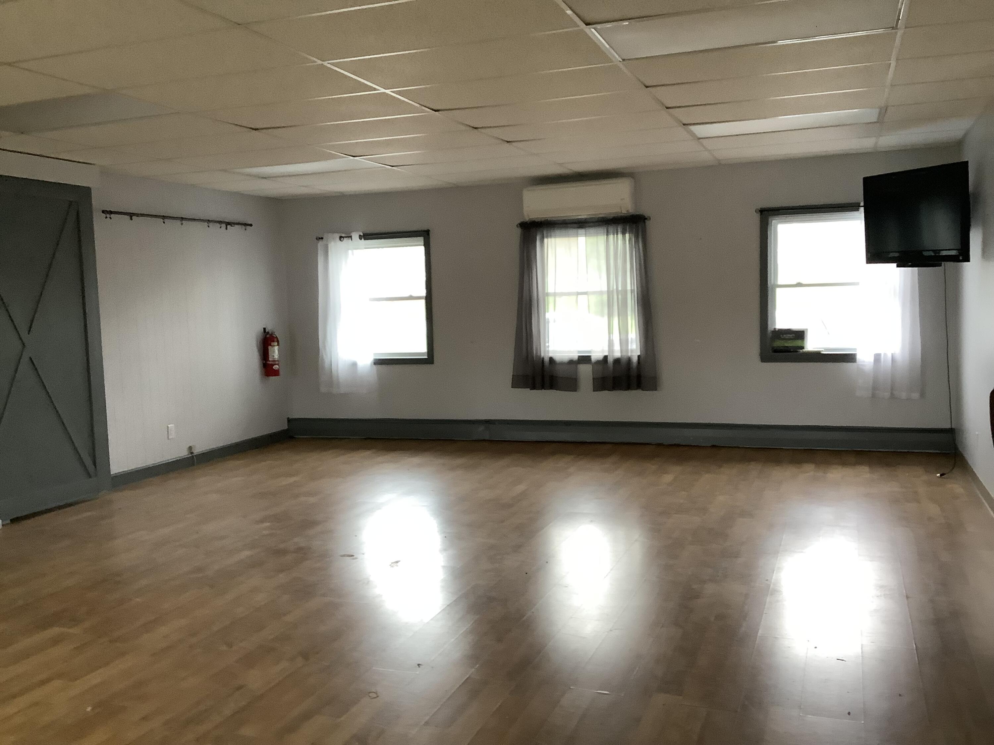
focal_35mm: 31
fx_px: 890
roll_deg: +1.8
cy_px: 372
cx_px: 497
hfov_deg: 58.4
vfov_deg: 45.4
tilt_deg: -4.4
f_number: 2.4
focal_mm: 3.3
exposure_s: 1/60
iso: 200
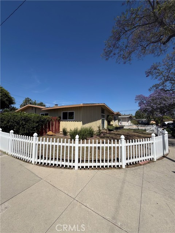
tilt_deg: +3.5
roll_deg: +0.4
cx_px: 88
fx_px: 94
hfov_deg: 85.7
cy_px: 116
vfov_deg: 102.1
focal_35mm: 14
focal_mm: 2.22
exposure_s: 1/1399
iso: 20
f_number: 2.2
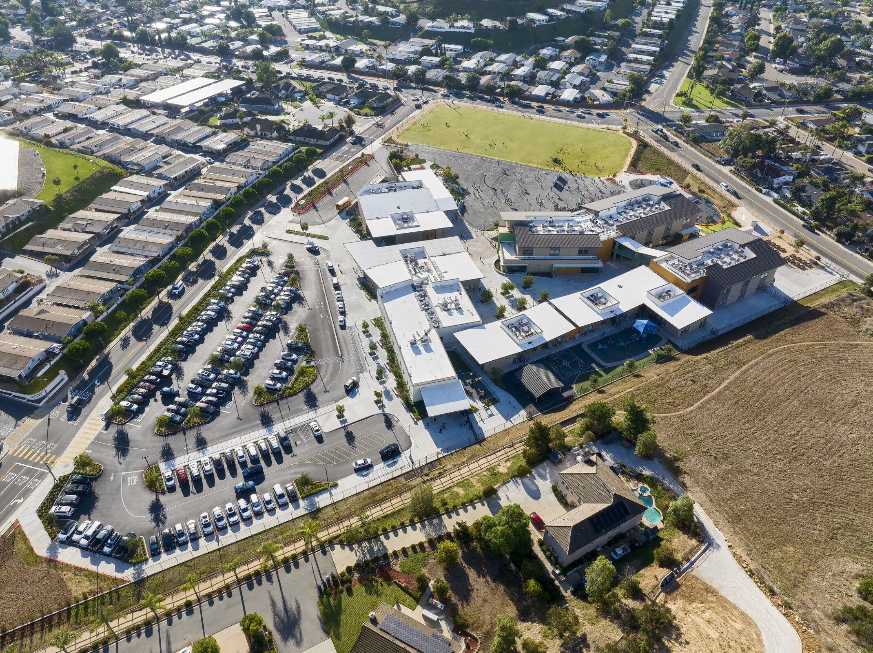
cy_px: 326
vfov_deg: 56.8
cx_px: 436
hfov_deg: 71.6
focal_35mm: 24
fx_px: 605
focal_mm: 12.29
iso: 100
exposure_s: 1/120
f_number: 8
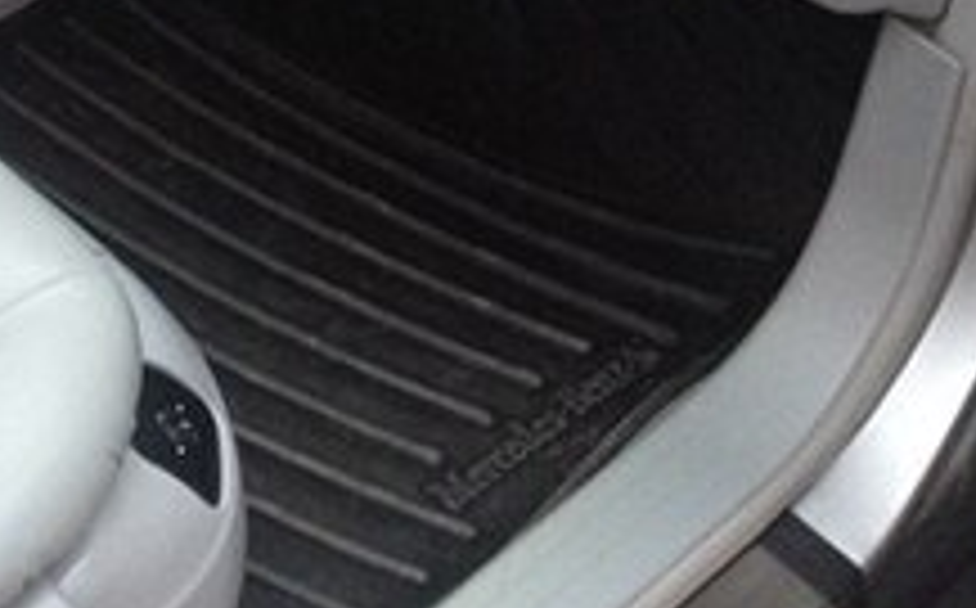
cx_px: -220
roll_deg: +0.3
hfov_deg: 17.5
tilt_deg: -34.6
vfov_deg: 11.1
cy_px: -313
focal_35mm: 113
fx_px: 3002
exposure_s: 1/20
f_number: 2.4
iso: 125
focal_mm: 4.28
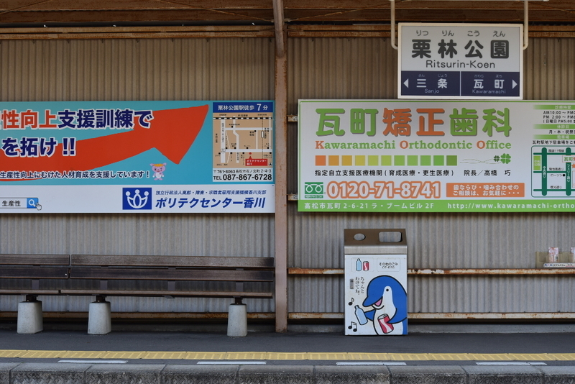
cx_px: 288
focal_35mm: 82
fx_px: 1318
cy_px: 192
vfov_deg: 16.6
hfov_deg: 24.6
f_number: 5.6
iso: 100
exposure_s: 1/100
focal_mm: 55
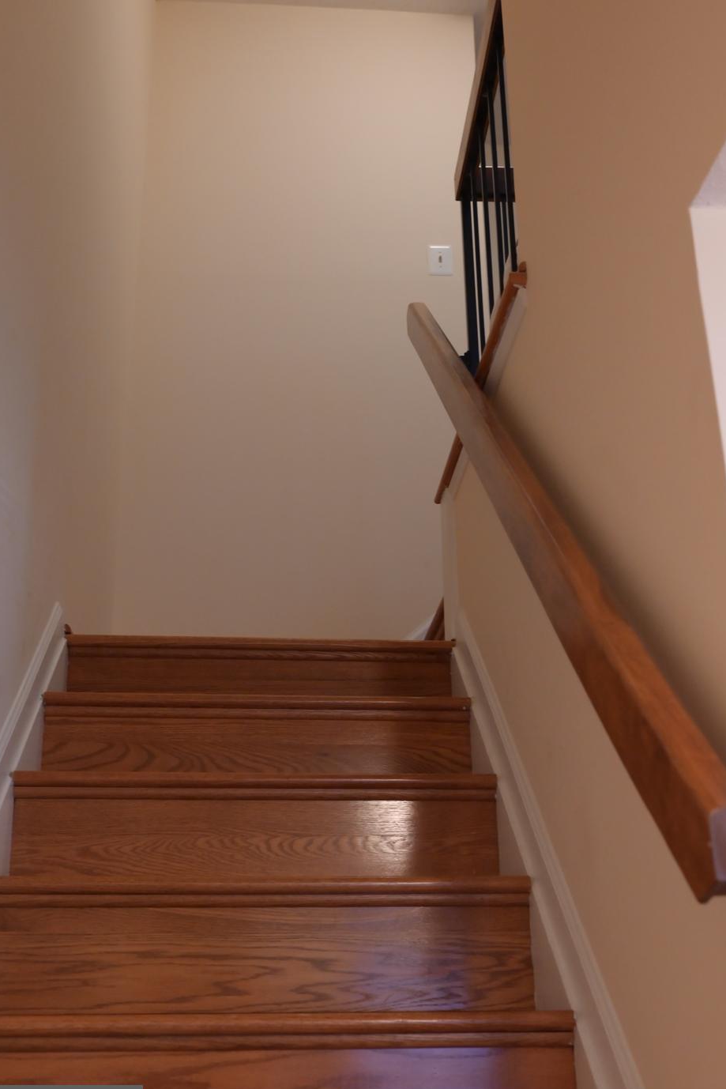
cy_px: 543
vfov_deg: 49.5
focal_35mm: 39
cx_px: 350
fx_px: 1179
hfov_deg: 34.2
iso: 4000
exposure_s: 1/60
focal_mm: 35
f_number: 5.6
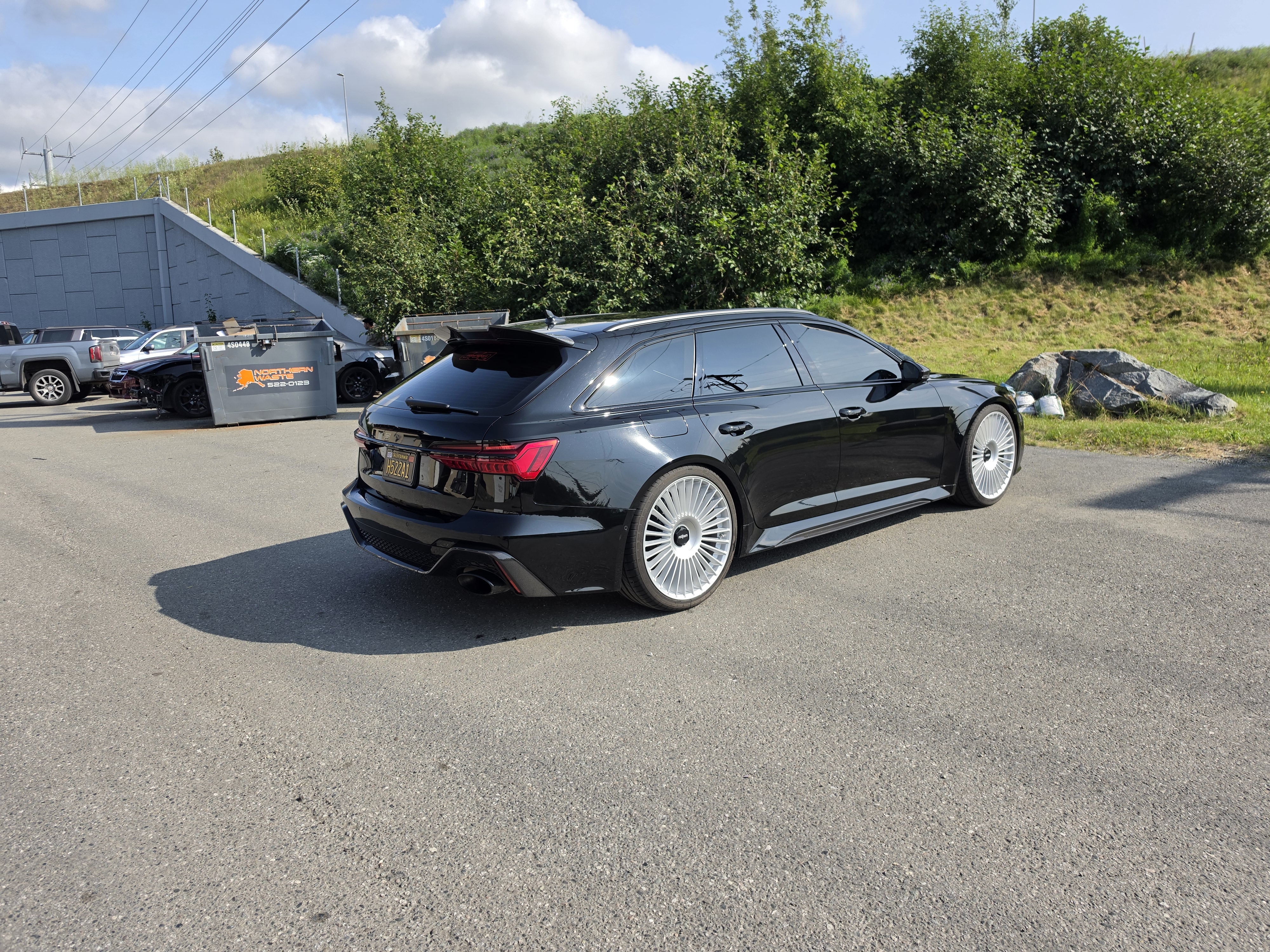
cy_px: 476
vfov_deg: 58.9
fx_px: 844
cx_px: 635
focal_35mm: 23
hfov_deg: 73.9
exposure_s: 1/5015
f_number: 1.4
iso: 64
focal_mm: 6.5
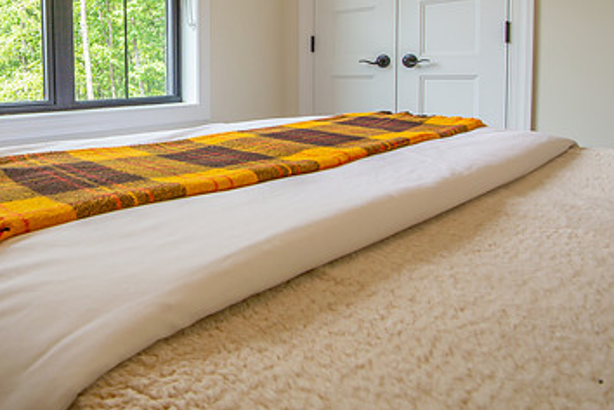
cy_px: 100
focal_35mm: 27
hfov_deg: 61.2
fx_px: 460
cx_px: 113
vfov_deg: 46.1
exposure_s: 1/60
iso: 100
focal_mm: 11
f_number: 6.7
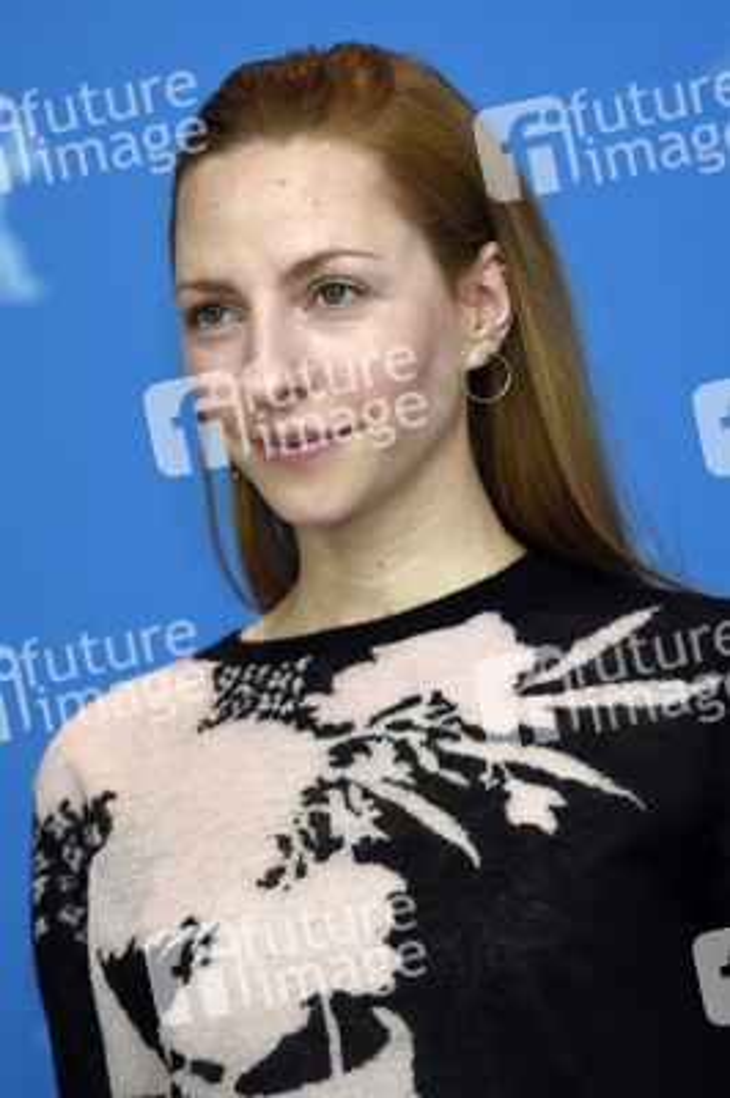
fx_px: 7998
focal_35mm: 262
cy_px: 549
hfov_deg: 5.2
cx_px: 365
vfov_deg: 7.9
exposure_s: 1/320
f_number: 3.2
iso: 800
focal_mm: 175
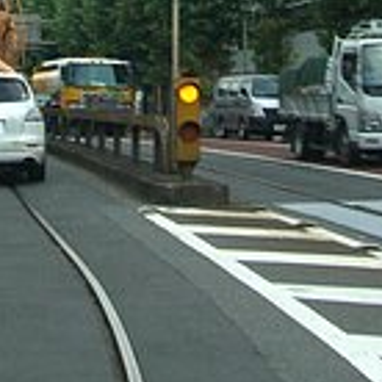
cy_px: -47
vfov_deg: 13.6
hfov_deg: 14.0
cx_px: 172
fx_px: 1561
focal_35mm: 125
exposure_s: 1/160
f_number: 5.6
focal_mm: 7.9
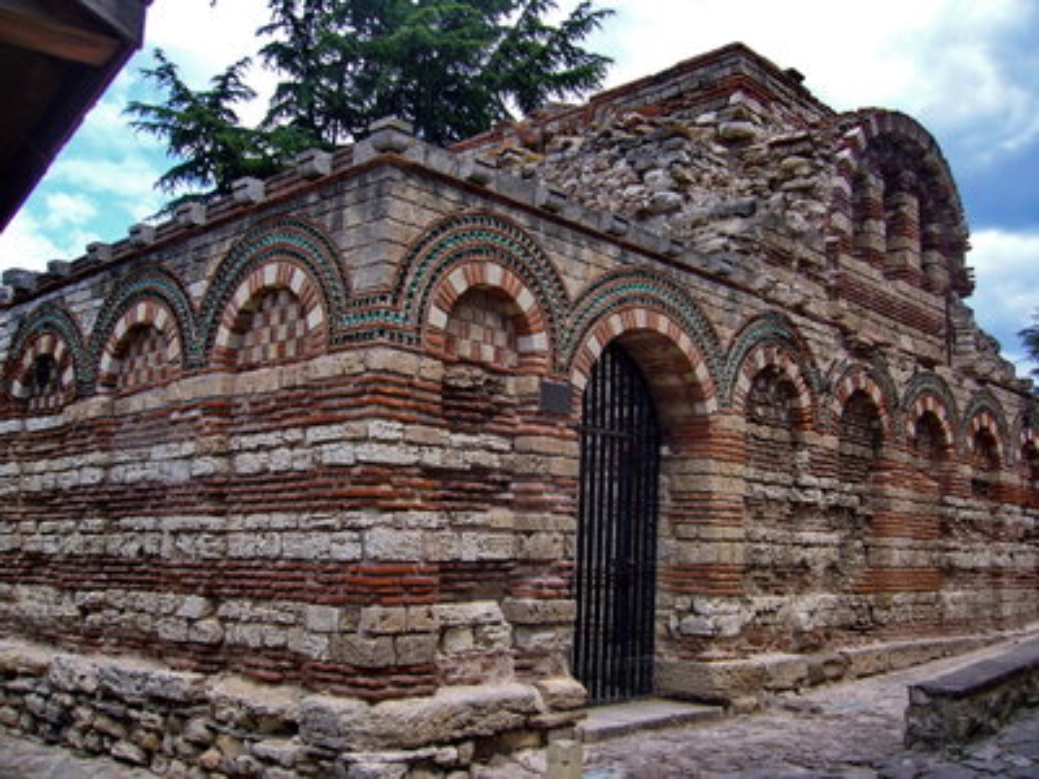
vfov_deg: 40.7
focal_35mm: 35
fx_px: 1051
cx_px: 520
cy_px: 390
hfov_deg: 52.6
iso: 80
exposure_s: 1/200
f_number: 5.6
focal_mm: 5.8
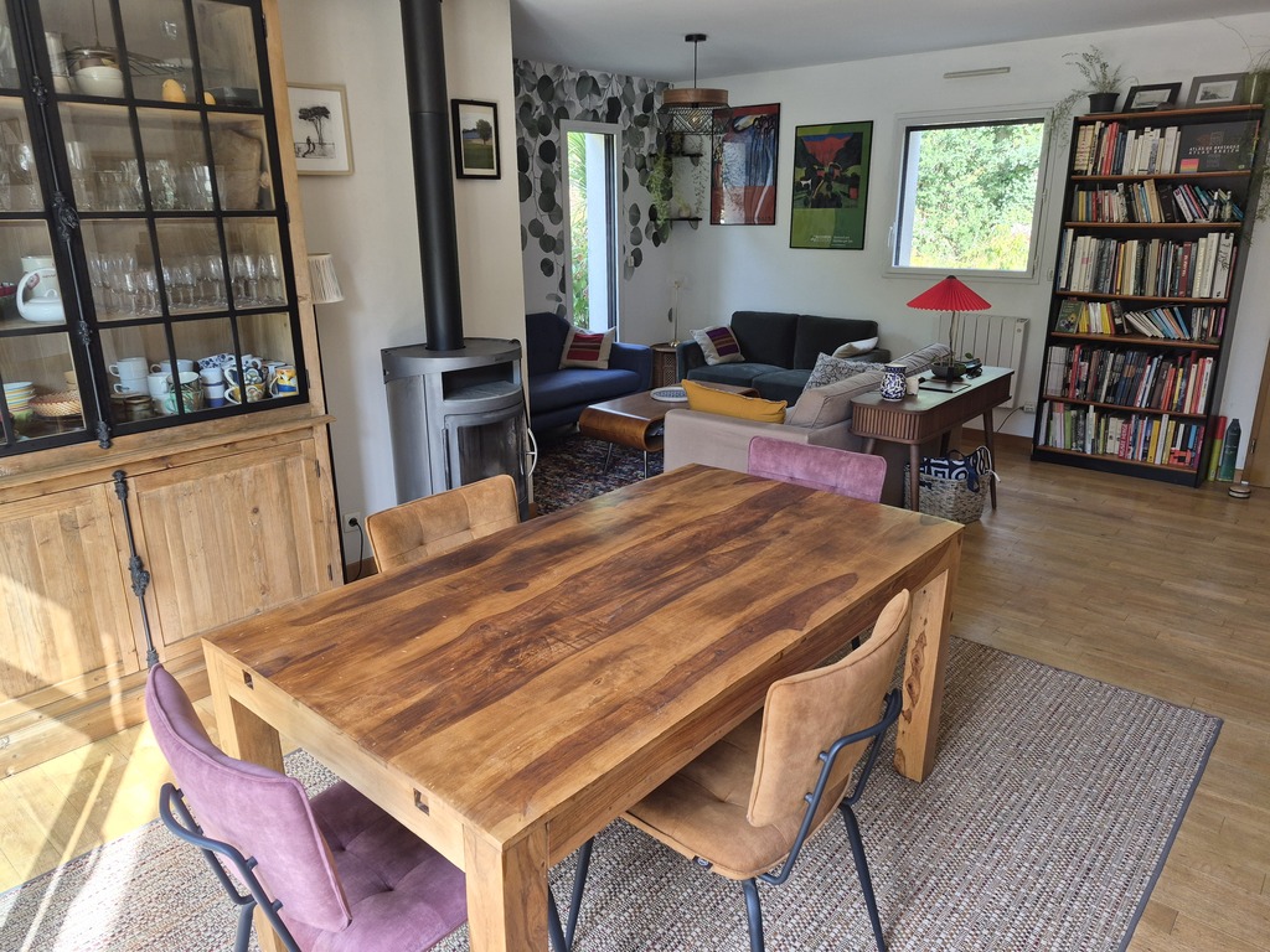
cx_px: 635
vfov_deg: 58.9
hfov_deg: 73.9
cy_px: 476
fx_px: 844
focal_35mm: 23
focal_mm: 5.4
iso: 100
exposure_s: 1/180
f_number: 1.8
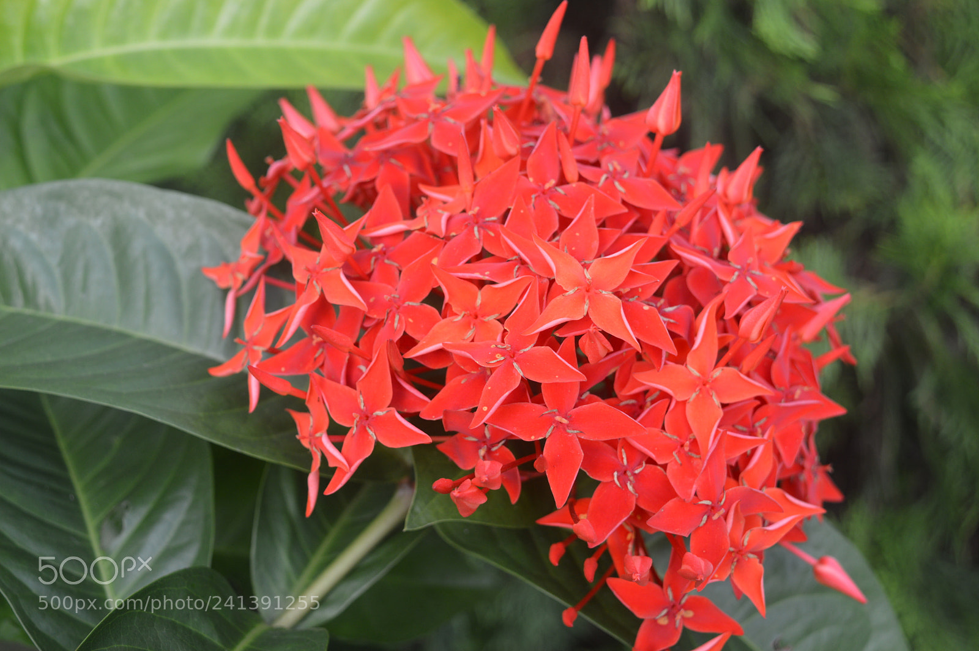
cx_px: 490
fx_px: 1549
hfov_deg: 35.1
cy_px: 326
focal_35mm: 57
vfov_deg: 23.7
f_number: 5.6
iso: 220
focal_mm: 38
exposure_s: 1/125
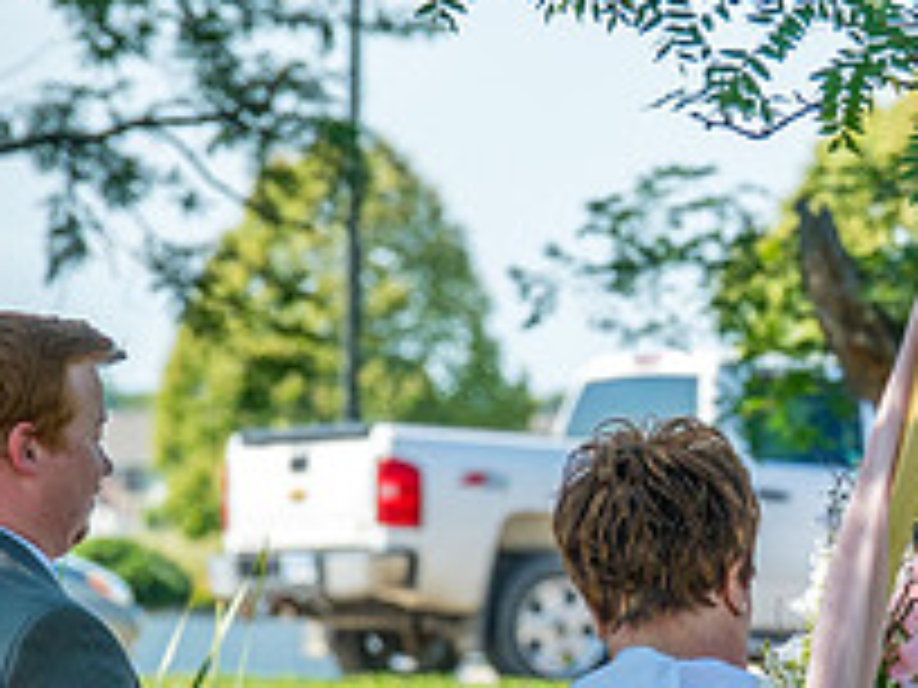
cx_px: 882
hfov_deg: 2.9
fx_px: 17954
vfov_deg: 2.2
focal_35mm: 677
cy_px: 767
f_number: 4
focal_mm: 90.45
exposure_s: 1/500
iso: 100
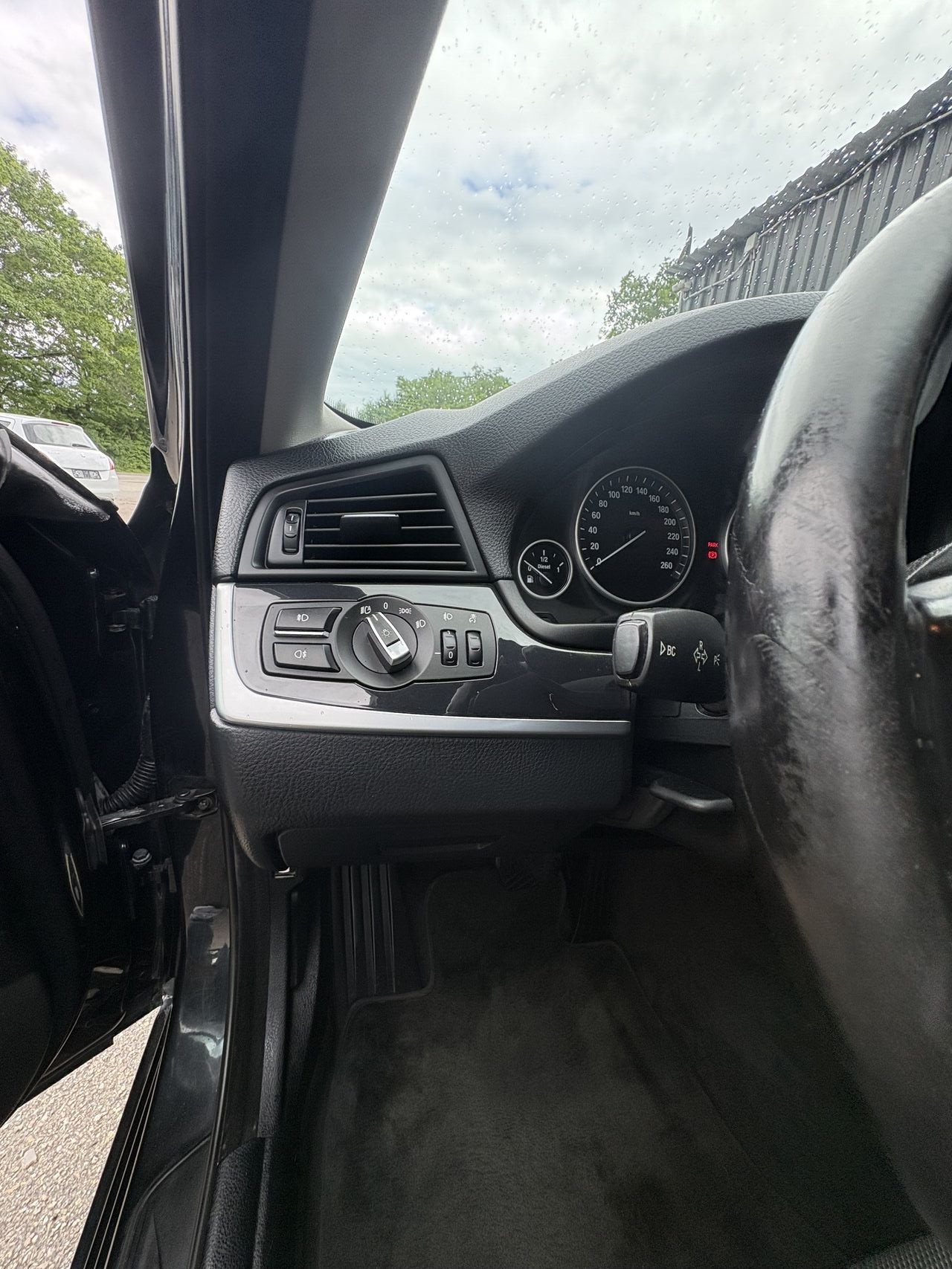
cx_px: 476
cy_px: 634
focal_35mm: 14
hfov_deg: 85.7
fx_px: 513
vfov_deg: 102.1
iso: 64
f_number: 2.2
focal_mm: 2.22
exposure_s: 1/130
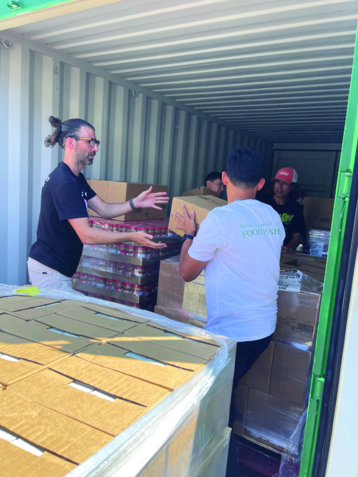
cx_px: 185
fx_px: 358
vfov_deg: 67.3
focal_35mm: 26
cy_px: 237
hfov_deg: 53.1
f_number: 1.6
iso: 32
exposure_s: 1/507
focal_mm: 5.1
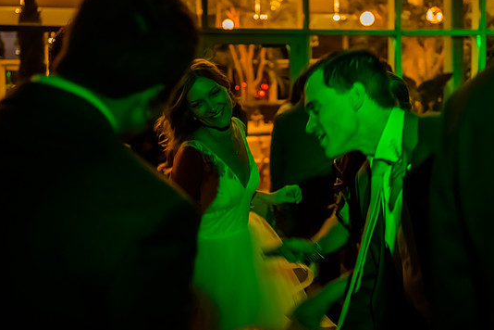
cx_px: 264
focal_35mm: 58
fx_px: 796
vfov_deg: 23.3
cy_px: 134
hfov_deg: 34.5
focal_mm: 45
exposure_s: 1/100
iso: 8000
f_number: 2.8
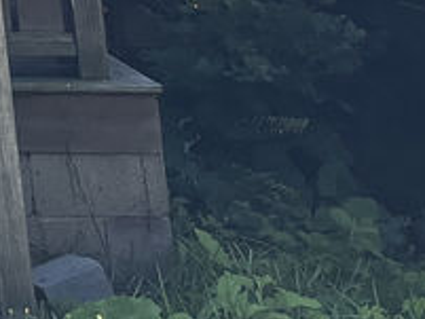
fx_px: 2383
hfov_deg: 8.4
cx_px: -886
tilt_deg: +12.2
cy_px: -690
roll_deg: -0.9
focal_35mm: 194
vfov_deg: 6.8
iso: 50
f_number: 1.6
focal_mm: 5.96
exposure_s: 1/811
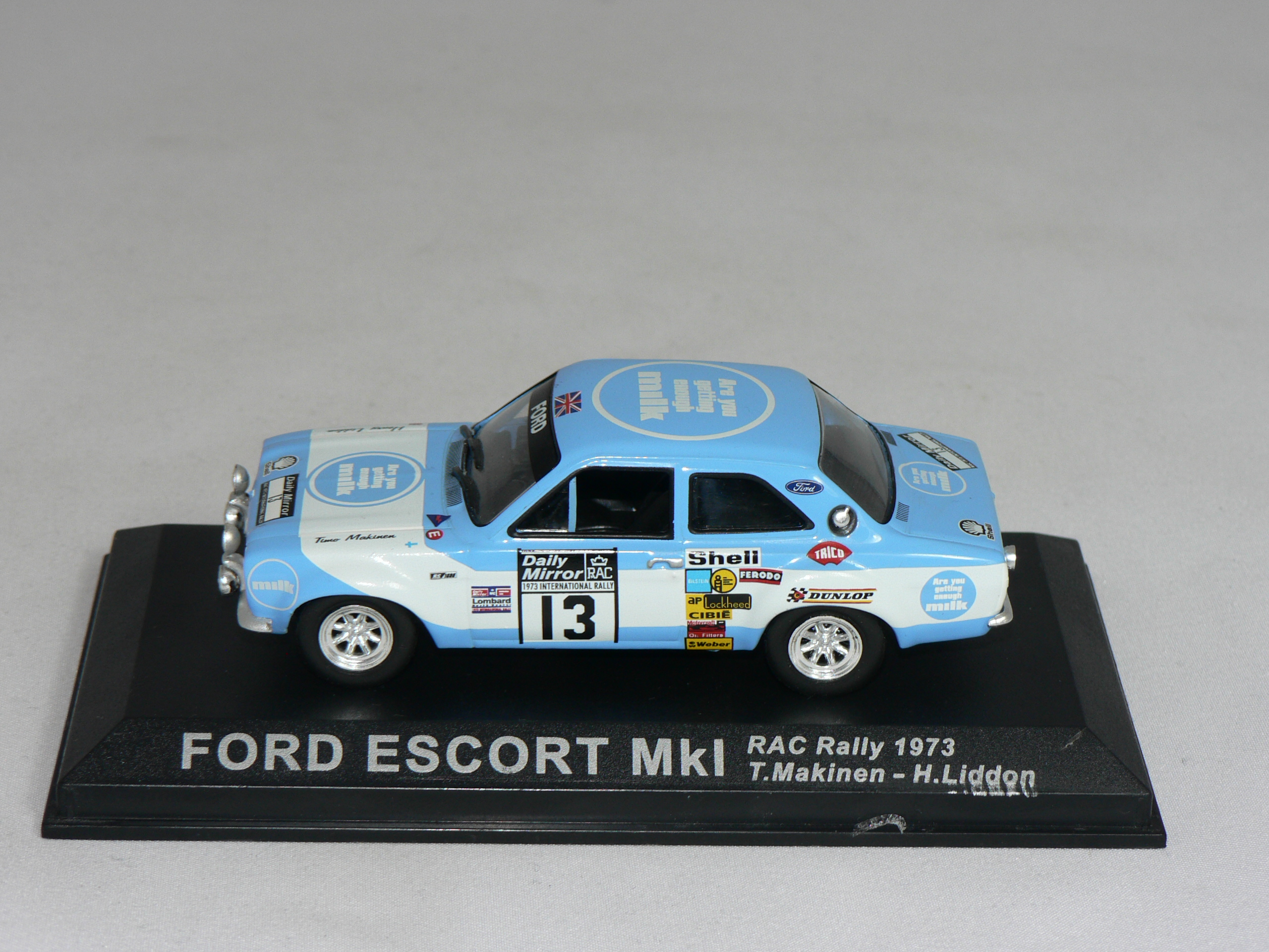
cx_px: 634
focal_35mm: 93
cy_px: 476
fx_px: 3409
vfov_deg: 15.9
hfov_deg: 21.1
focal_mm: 15.5
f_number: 4
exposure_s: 1/60
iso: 80
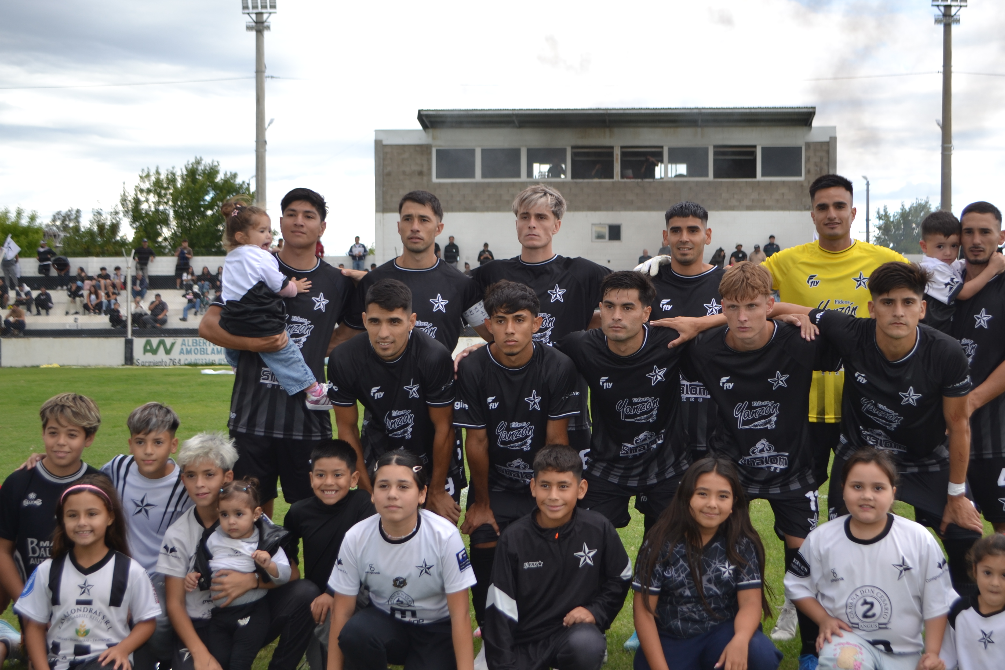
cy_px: 387
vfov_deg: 28.0
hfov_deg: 41.0
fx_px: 1340
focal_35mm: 48
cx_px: 576
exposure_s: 1/200
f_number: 5
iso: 100
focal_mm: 26
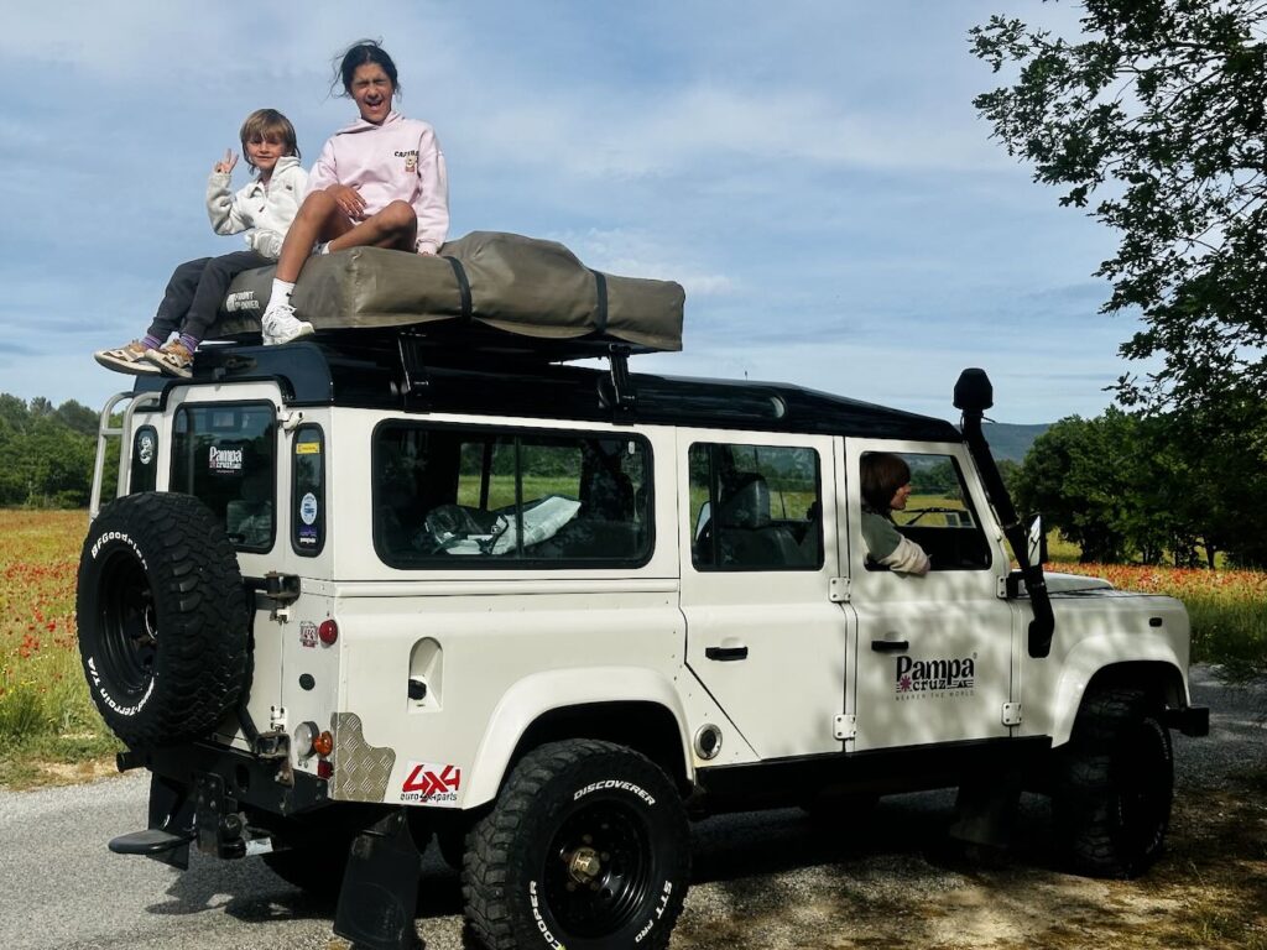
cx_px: 634
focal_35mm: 48
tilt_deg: +2.2
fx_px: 1757
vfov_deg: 30.3
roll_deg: +0.7
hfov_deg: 39.7
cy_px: 475
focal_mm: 6.86
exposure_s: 1/4566
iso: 64
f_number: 1.78
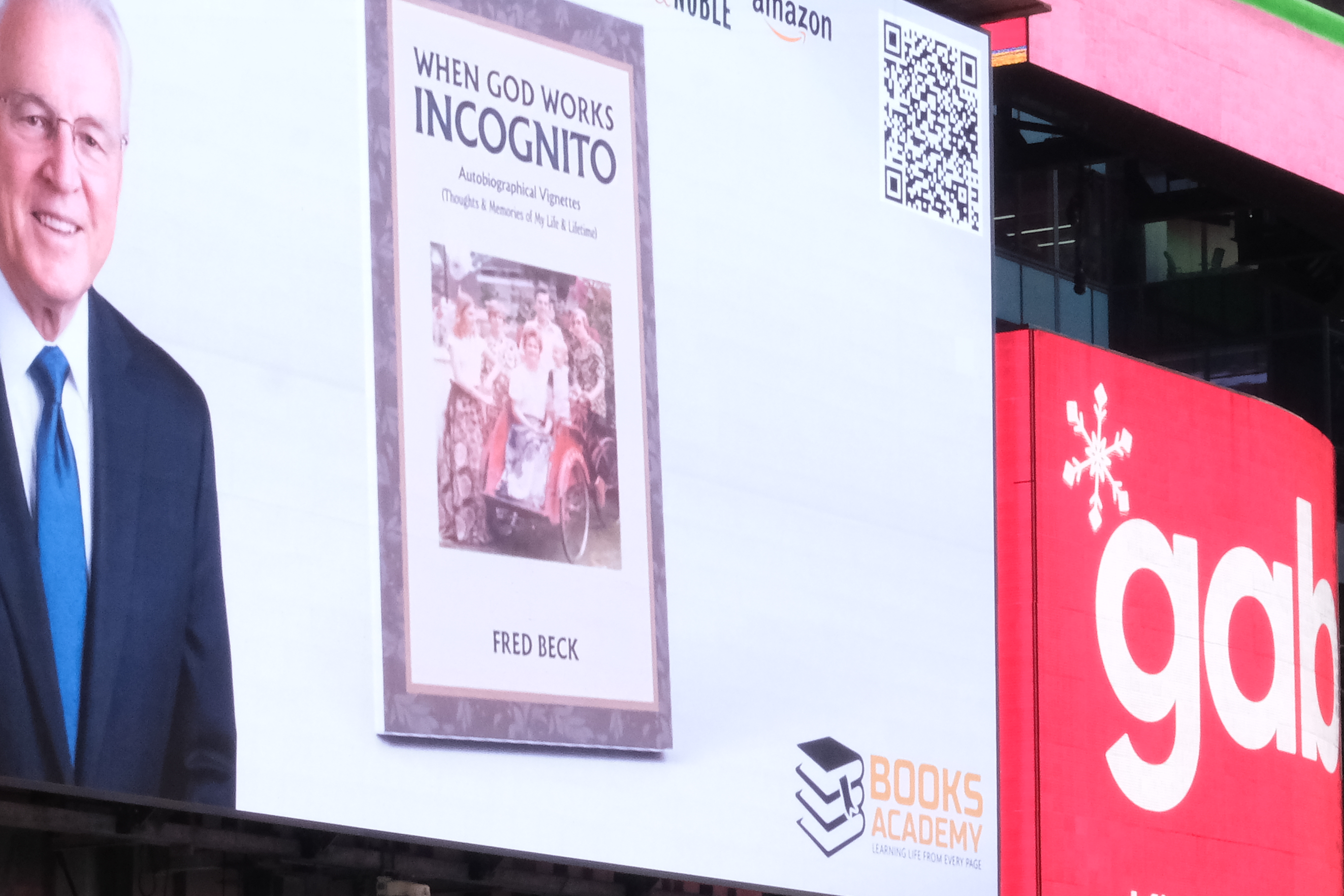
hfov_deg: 16.0
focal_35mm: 128
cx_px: 725
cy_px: 436
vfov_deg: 10.7
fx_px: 4778
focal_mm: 37.4
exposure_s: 1/56
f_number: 22
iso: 2000
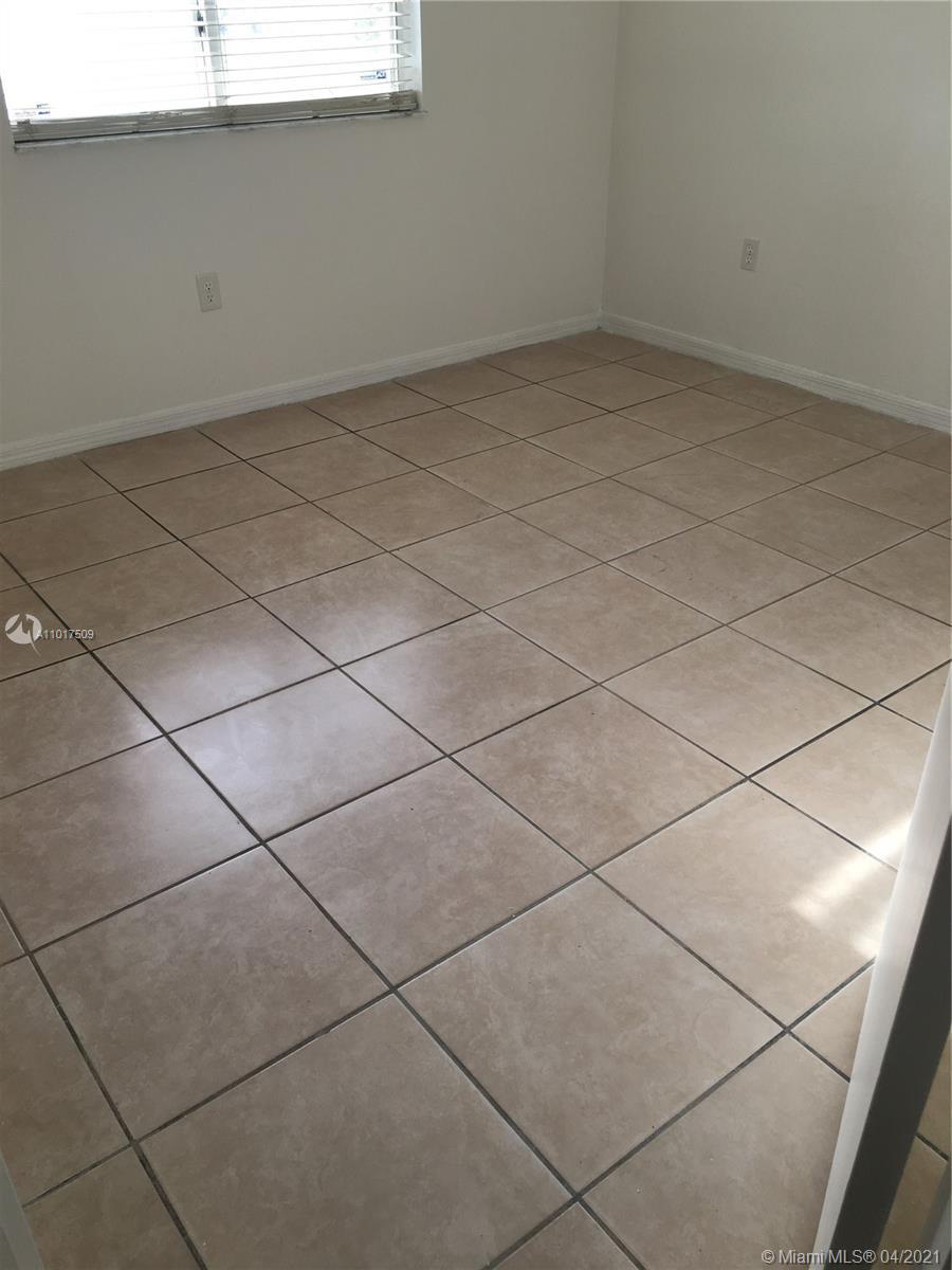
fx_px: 1063
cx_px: 476
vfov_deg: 61.7
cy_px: 635
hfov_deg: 48.2
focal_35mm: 29
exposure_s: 1/40
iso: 25
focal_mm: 4.15
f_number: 2.2
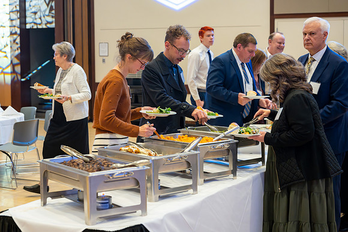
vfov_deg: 21.1
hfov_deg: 31.1
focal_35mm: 65
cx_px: 144
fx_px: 624
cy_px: 96
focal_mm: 55
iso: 1000
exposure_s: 1/60
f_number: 3.5
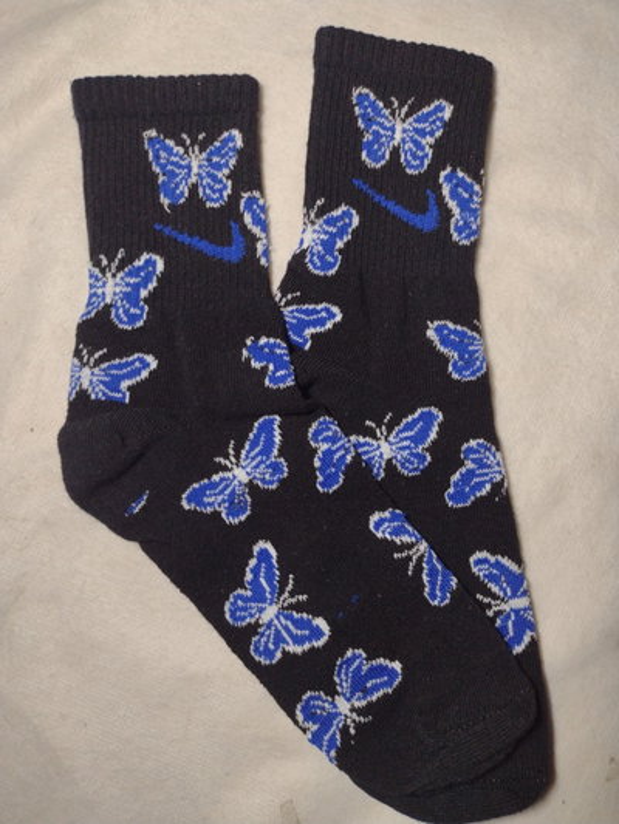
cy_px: 412
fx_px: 643
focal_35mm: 27
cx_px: 310
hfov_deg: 51.4
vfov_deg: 65.3
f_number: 1.7
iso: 233
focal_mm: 4.71
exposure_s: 1/50
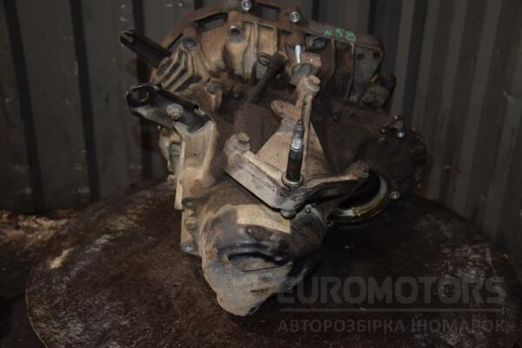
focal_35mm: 42
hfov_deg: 46.4
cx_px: 261
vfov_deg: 31.9
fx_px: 609
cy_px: 174
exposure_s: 1/100
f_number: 4
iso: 800
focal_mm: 28
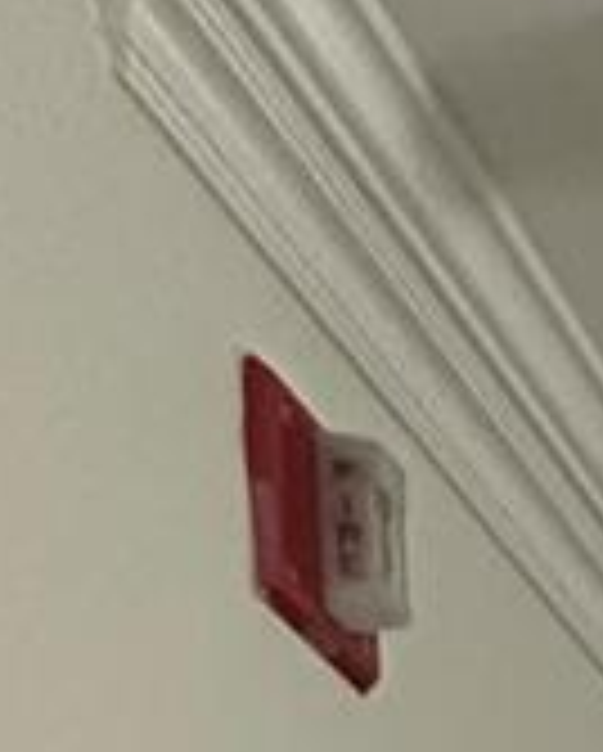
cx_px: 1638
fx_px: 2182
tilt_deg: -6.1
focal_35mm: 98
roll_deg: -0.4
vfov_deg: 13.3
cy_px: 1905
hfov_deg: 11.5
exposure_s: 1/60
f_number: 2.2
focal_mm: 2.22
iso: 640
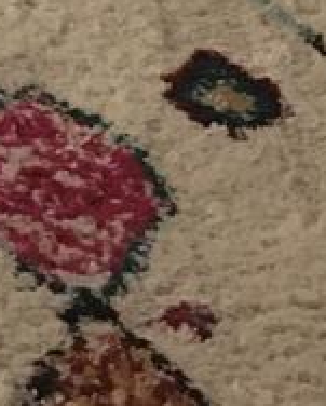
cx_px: -270
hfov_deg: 6.7
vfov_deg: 7.5
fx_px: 2707
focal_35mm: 225
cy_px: -806
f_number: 2.2
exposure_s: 1/17
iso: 250
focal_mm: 4.15
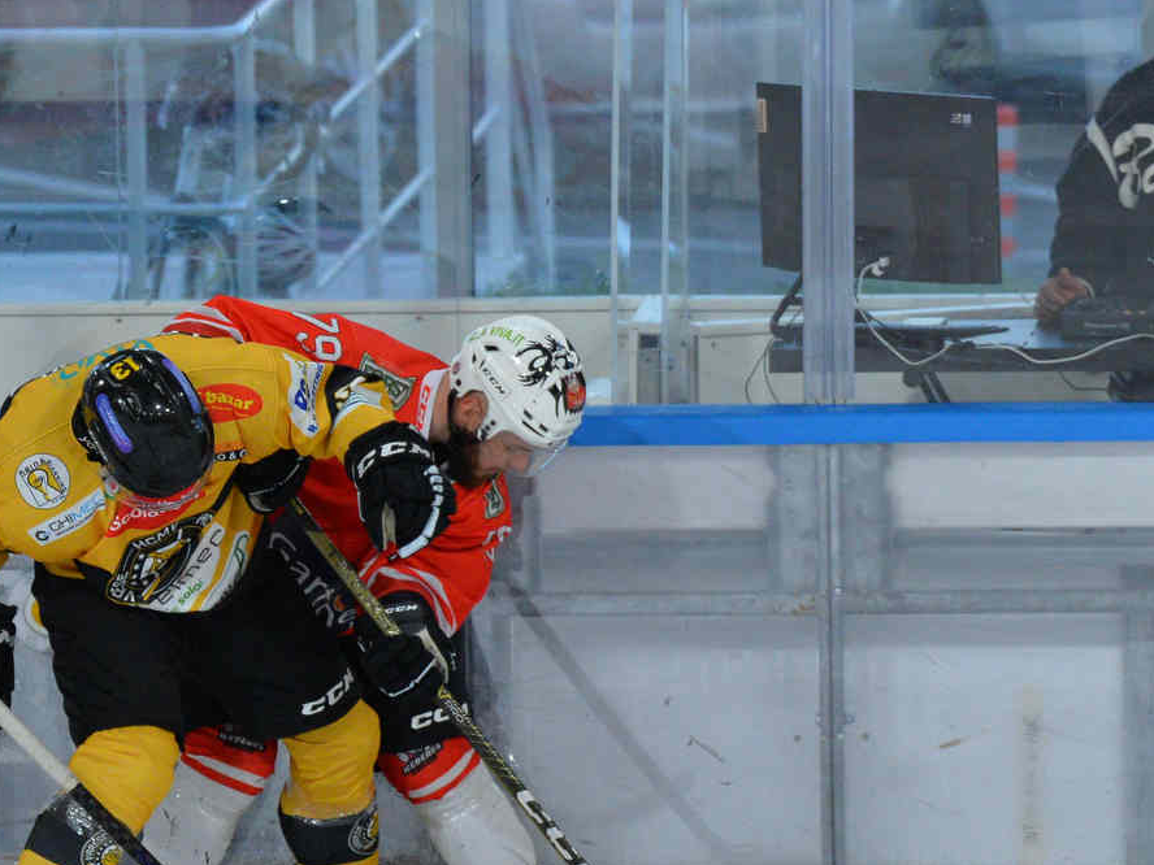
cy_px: 695
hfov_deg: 3.1
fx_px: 21636
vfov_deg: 2.3
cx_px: 170
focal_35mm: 649
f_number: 6.3
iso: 4000
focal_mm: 300
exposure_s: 1/1000
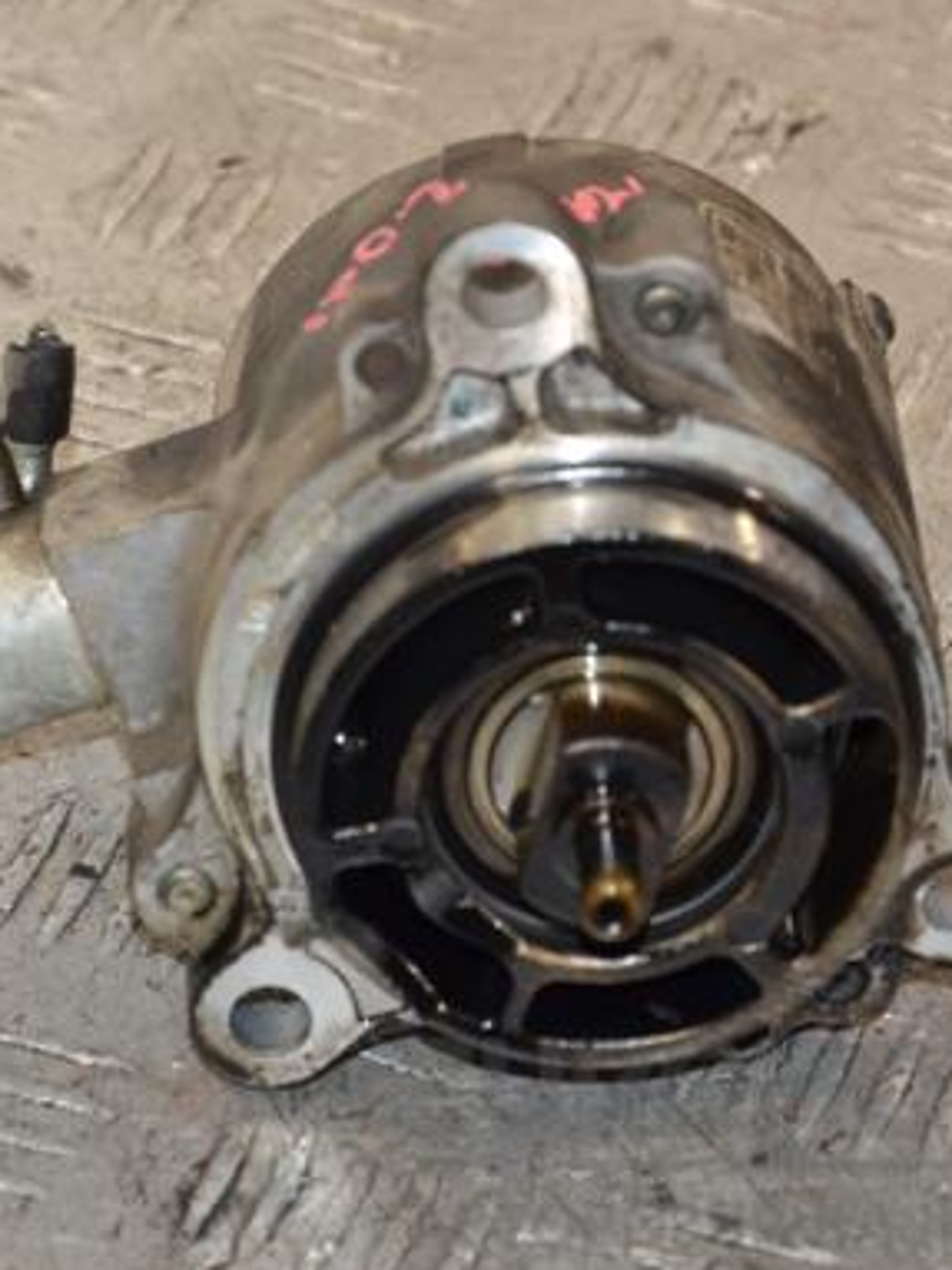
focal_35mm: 208
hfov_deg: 7.1
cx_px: 345
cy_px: 647
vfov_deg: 9.5
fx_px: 7631
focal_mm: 92
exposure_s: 1/200
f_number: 6.3
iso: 800
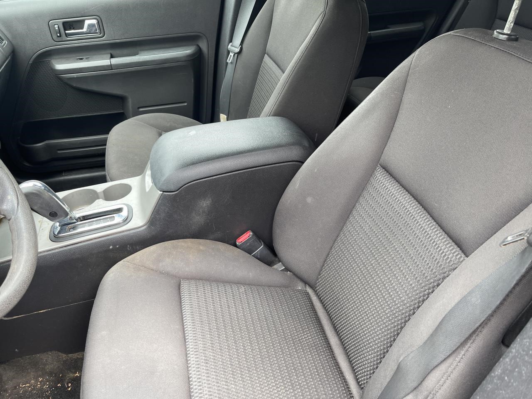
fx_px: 384
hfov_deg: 69.4
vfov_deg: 54.9
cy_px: 200
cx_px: 266
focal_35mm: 25
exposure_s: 1/121
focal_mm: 5.1
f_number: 1.6
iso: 50
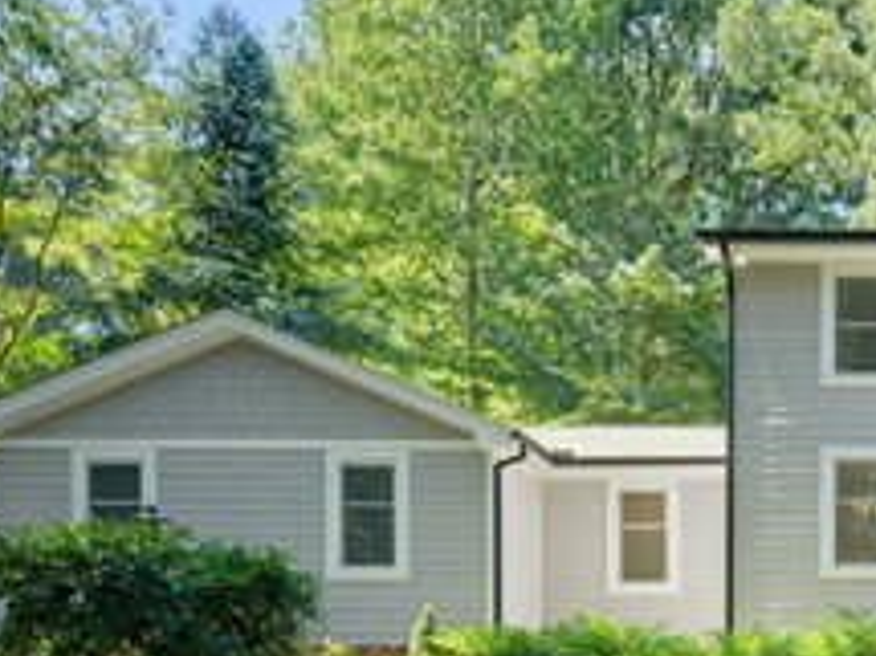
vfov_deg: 33.1
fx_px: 986
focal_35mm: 39
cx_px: 947
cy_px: 682
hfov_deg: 39.7
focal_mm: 17
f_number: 7.1
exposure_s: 1/30
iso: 500
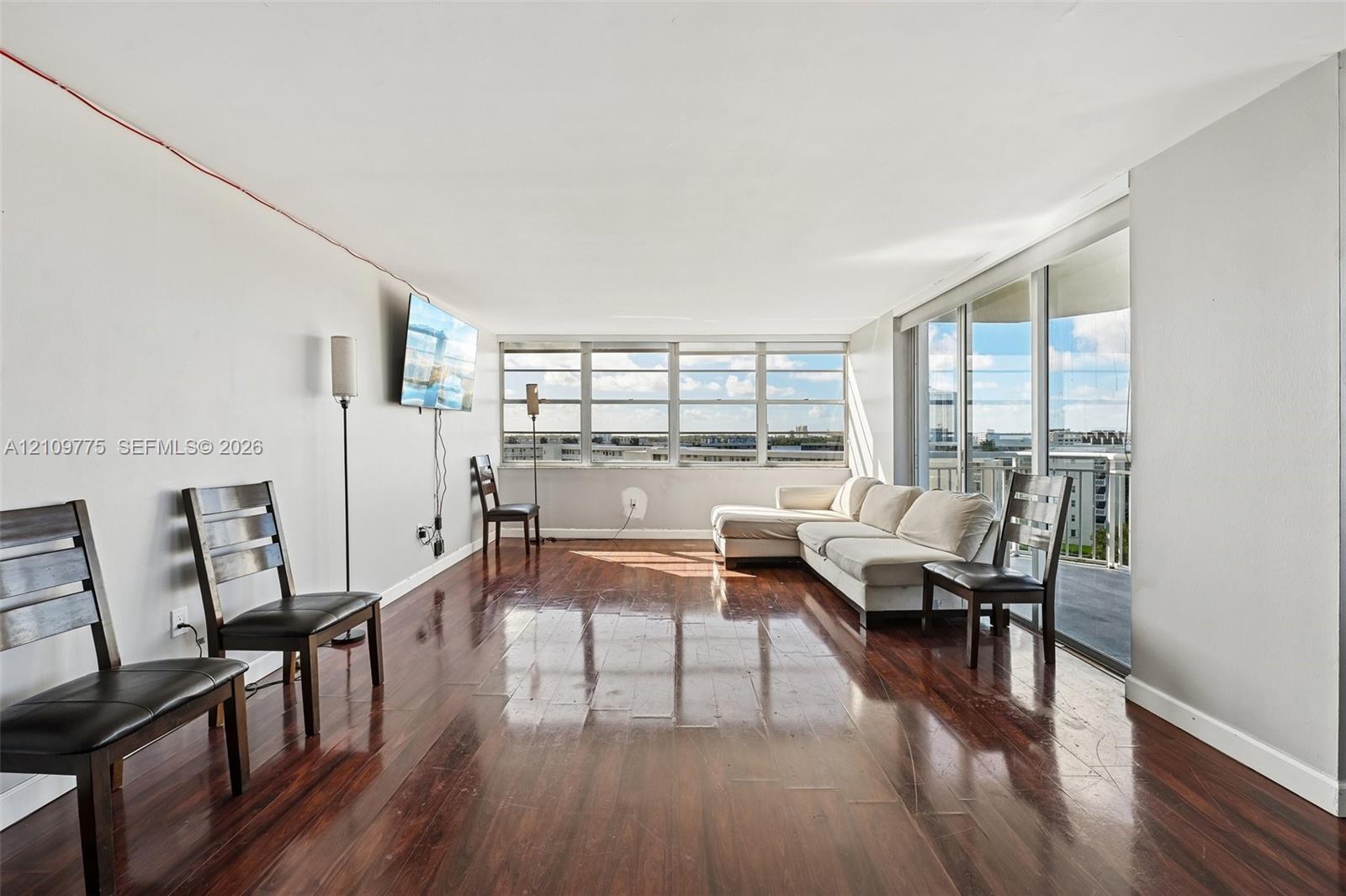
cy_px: 448
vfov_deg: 77.3
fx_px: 561
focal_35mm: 15
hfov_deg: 100.4
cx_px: 673
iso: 100
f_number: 8
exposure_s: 1/125
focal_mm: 15
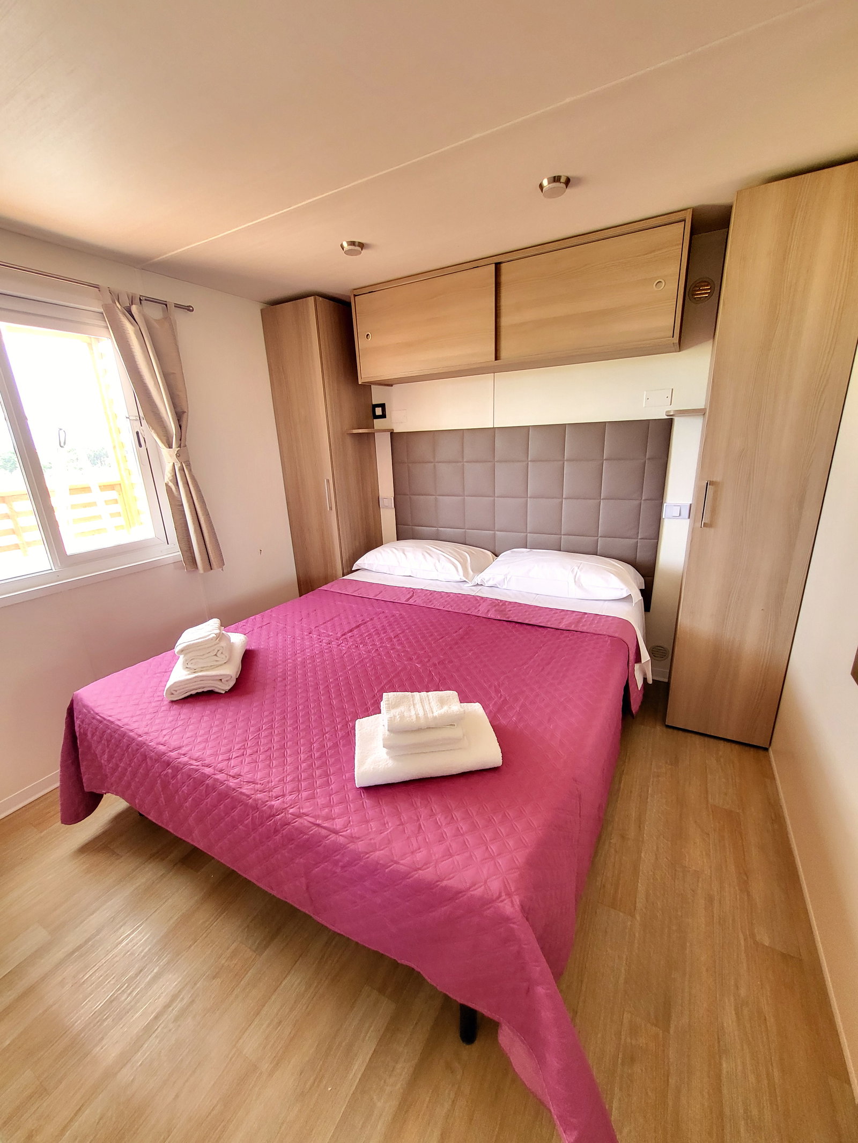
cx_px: 429
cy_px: 572
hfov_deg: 89.9
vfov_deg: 106.2
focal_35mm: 13
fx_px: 430
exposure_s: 1/50
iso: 250
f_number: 2.2
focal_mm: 1.74
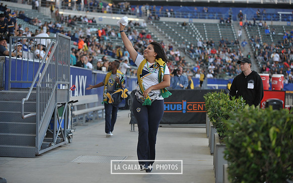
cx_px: 146
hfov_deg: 22.6
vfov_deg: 14.2
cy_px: 91
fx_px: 734
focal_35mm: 92
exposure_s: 1/640
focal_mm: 90
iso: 800
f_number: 2.8
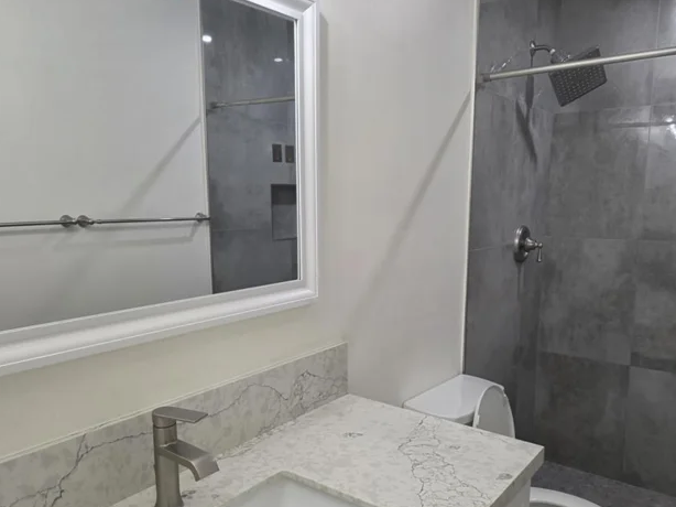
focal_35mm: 28
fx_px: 547
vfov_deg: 49.7
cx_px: 359
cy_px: 277
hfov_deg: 63.4
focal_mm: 6.3
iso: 160
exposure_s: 1/120
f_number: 1.7
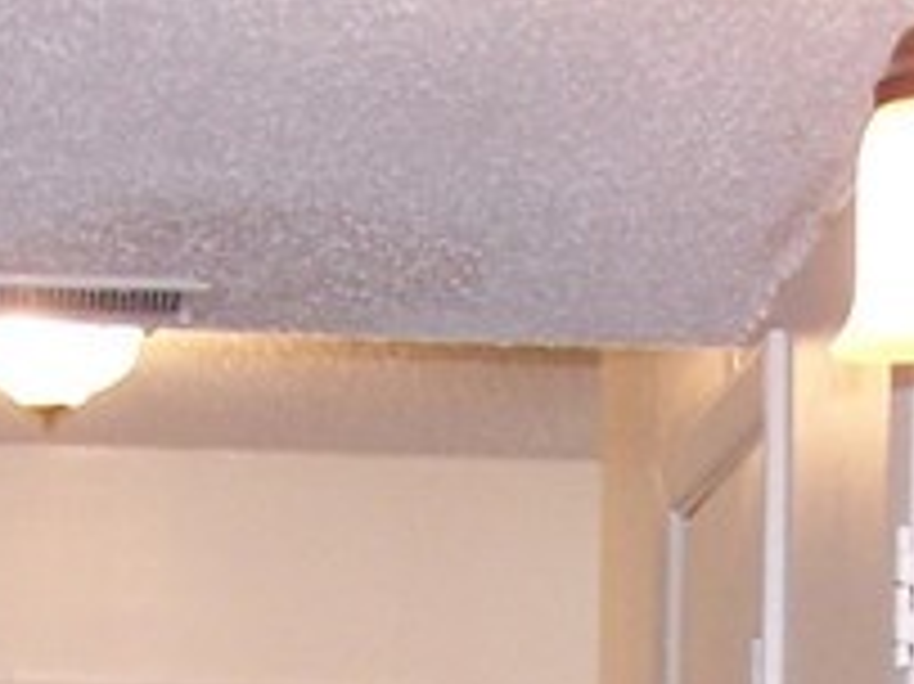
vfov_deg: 7.2
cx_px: 590
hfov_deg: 10.3
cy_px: 1647
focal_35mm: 192
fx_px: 5067
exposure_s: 1/60
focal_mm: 6.3
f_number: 2.8
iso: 140
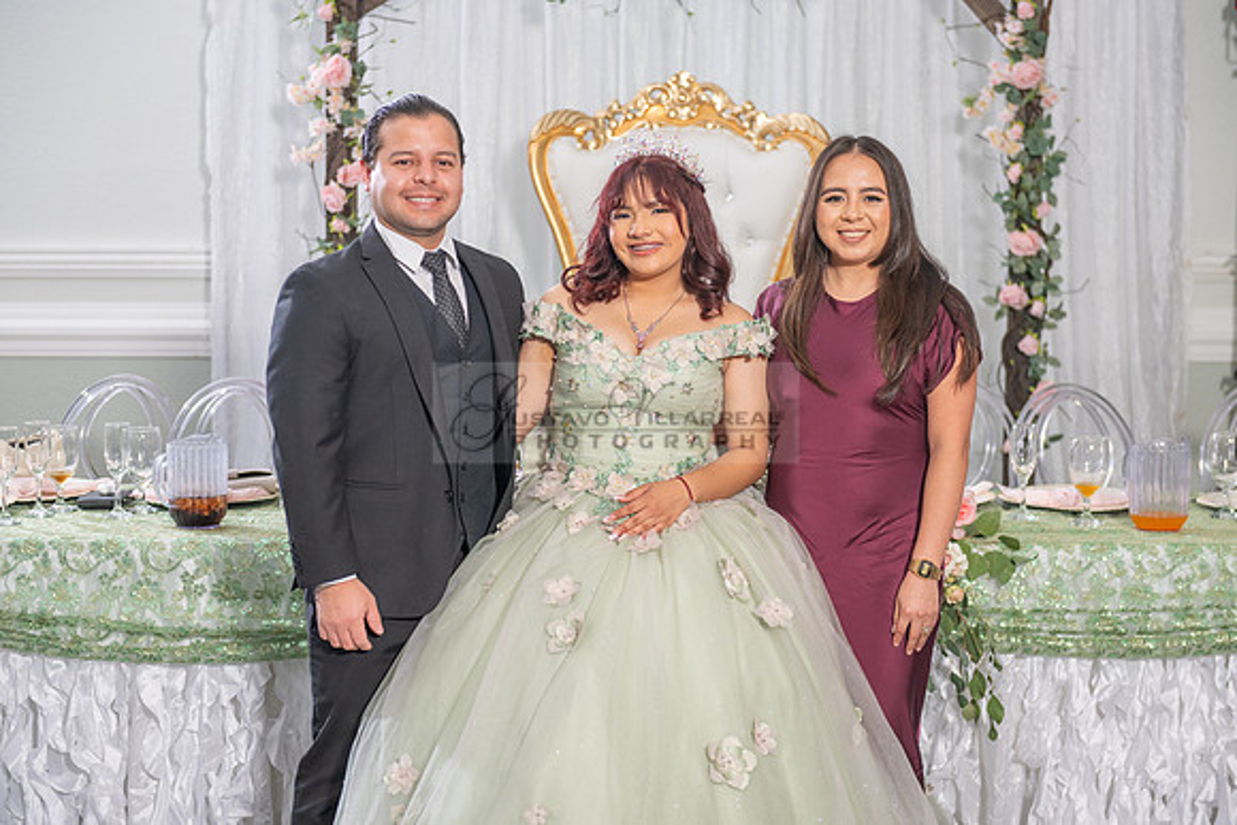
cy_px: 412
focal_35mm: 60
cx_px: 618
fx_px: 2062
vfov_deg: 22.6
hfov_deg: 33.4
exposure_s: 1/160
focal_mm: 60
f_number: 3.5
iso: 400
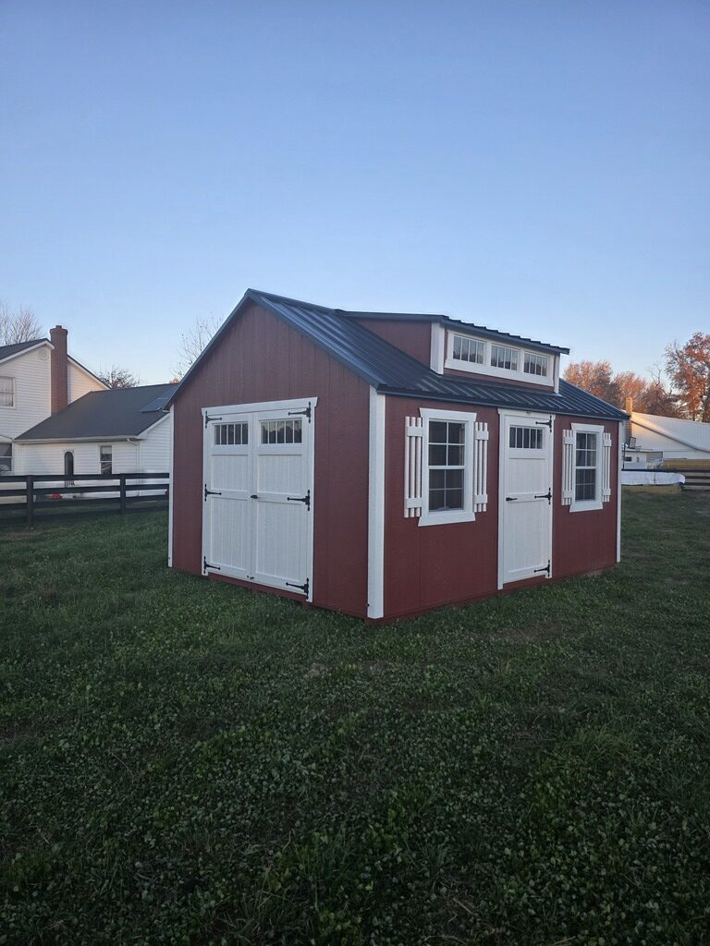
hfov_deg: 58.9
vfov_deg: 73.9
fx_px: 629
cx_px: 355
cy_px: 473
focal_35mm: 23
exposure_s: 1/359
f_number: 1.7
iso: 50
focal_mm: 6.3
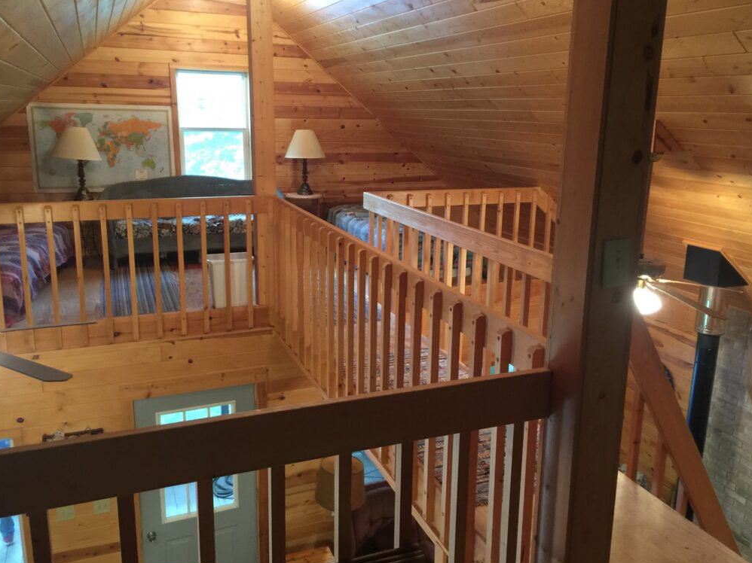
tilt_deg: -14.4
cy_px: 283
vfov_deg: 45.4
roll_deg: -1.7
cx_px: 385
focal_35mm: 31
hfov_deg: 58.4
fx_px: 673
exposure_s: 1/4
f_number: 2.2
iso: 80
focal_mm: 4.15
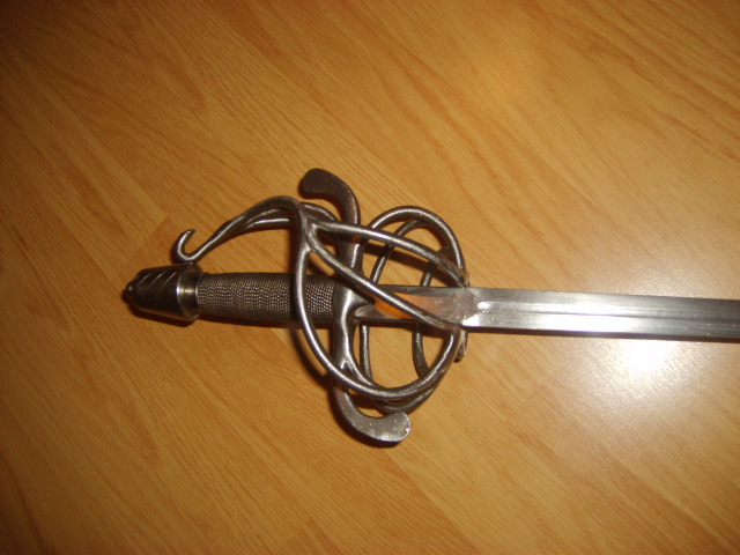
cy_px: 278
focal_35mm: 35
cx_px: 370
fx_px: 748
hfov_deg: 52.6
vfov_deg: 40.7
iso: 100
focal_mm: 5.8
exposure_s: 1/45
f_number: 2.8
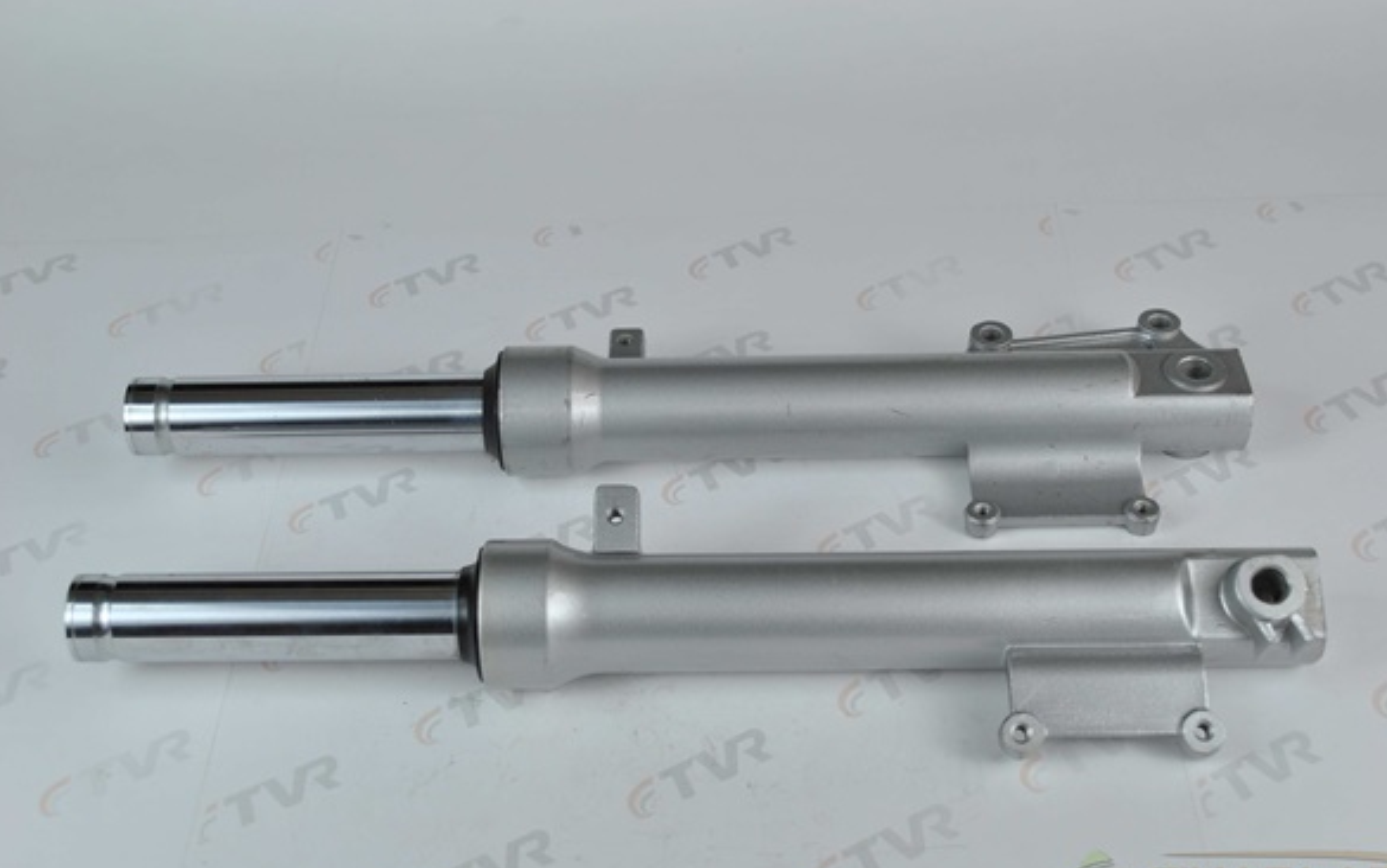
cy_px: 462
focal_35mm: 50
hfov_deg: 40.3
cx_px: 703
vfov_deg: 25.8
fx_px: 1891
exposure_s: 1/40
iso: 200
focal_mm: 32
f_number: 6.3
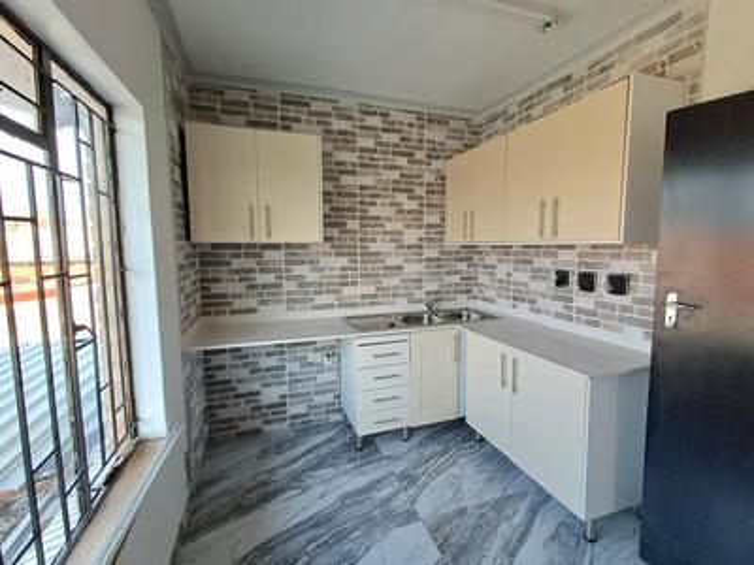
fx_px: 349
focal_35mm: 16
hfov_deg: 94.5
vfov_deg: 78.1
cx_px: 377
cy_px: 282
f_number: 2.2
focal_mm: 1.64
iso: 50
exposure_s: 1/101
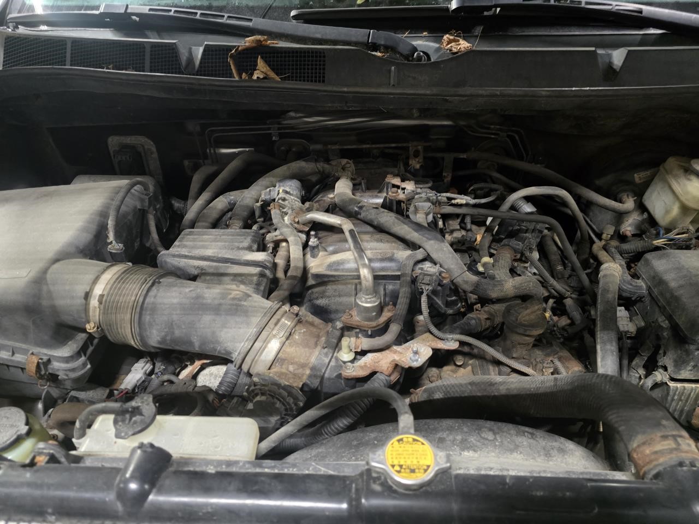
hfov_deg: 73.9
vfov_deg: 58.9
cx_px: 350
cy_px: 262
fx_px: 464
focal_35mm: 23
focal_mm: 6.3
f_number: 1.7
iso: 1250
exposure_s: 1/60
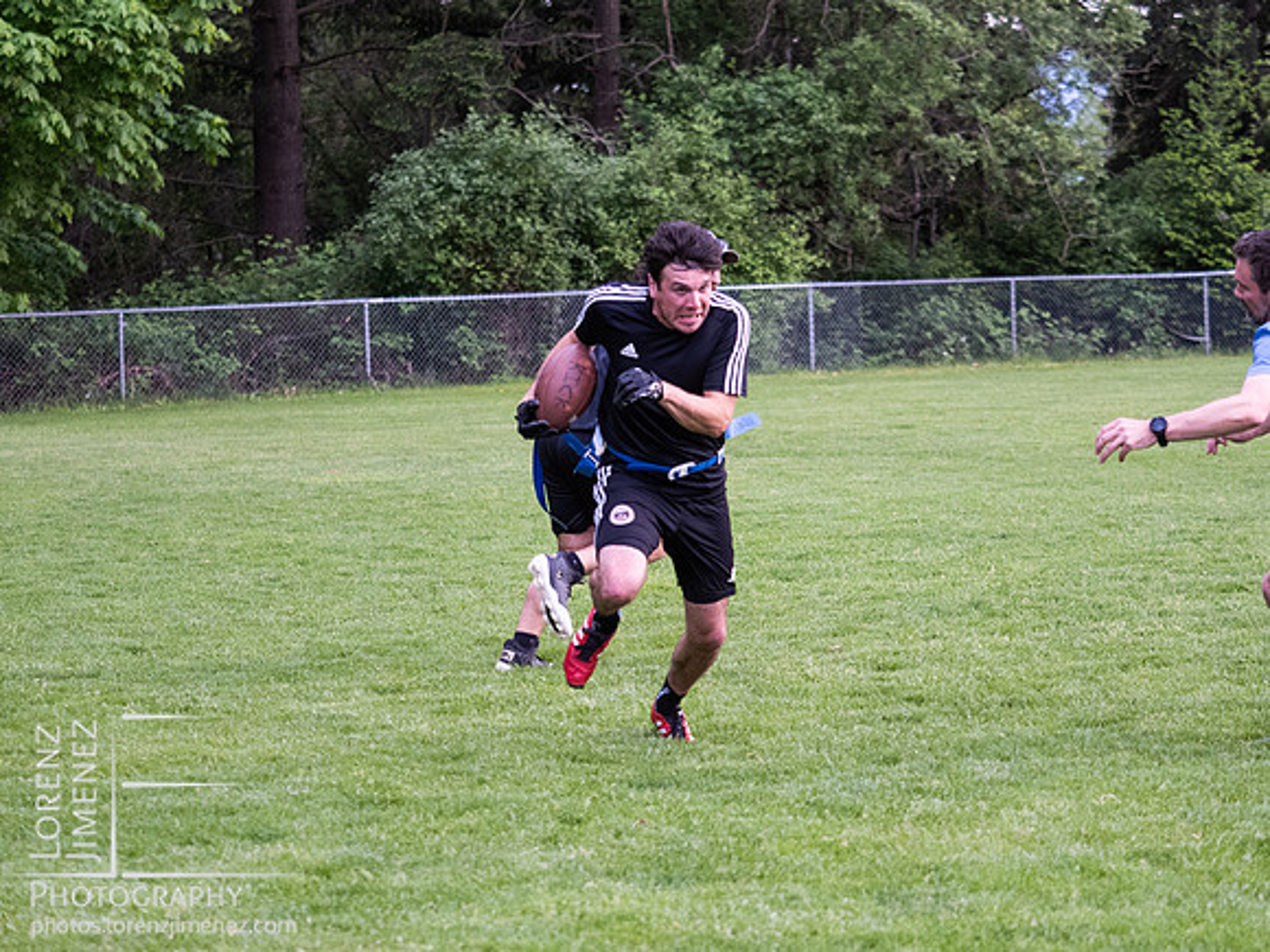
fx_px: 4182
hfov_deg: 17.3
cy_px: 476
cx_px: 635
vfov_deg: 13.0
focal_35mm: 114
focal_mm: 57
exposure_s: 1/1250
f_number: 2.8
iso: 1600
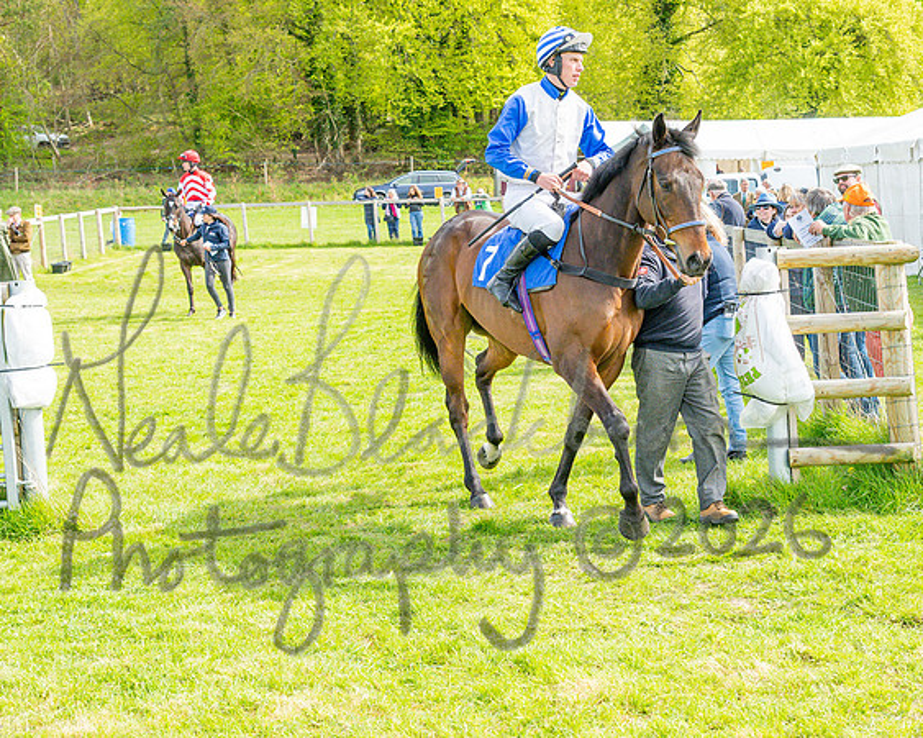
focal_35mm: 60
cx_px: 541
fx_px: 1625
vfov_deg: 25.6
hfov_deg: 31.6
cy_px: 323
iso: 800
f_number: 5
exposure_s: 1/1250
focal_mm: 31.5
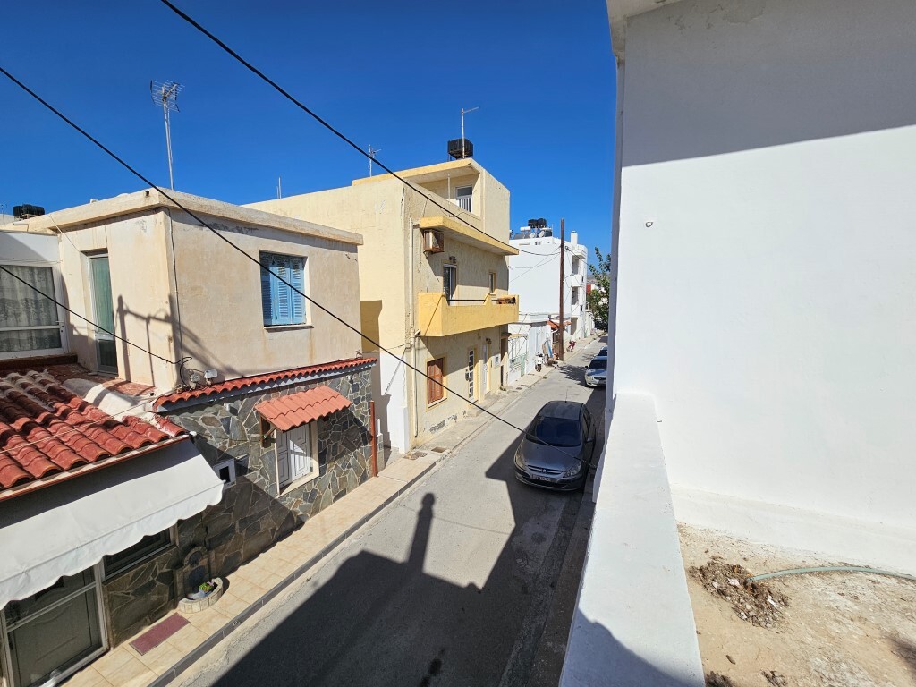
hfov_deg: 106.2
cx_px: 458
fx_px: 344
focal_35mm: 13
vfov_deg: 89.9
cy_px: 344
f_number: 2.2
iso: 50
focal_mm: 2.2
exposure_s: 1/7122
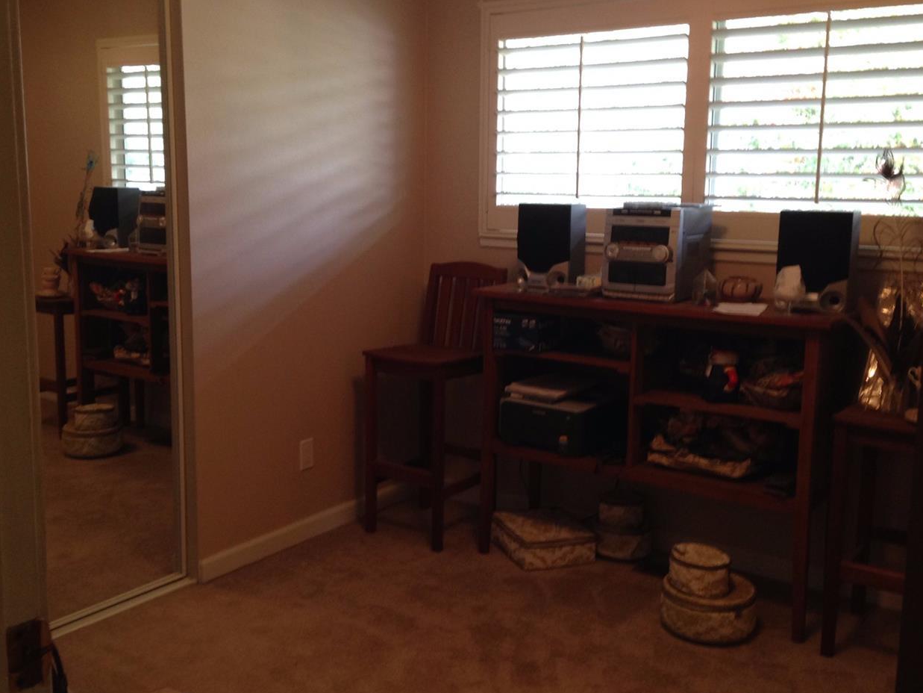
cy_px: 323
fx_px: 1067
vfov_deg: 36.0
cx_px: 439
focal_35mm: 40
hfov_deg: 46.8
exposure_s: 1/20
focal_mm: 4.12
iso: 100
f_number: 2.4
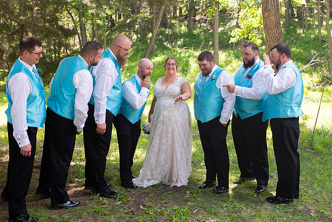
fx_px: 406
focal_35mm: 44
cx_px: 169
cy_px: 97
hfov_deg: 44.5
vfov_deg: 30.5
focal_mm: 38
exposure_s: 1/125
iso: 250
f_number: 5
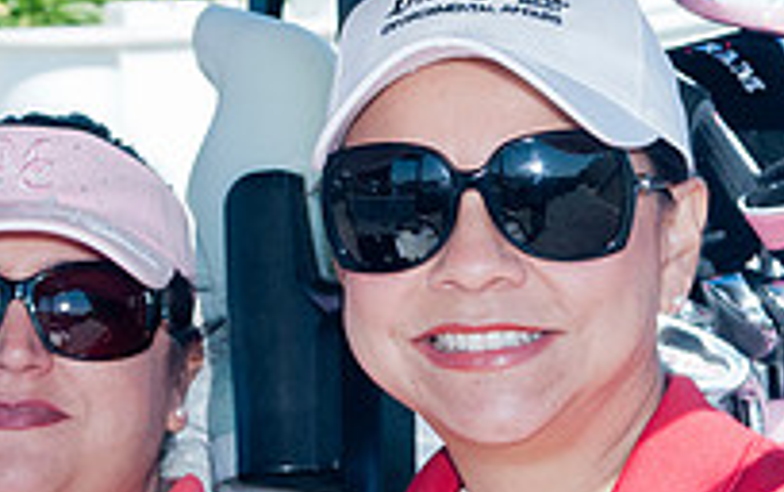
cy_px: 244
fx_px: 4513
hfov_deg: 9.9
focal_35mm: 211
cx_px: 425
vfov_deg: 6.2
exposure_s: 1/160
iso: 200
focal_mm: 38
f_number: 6.3
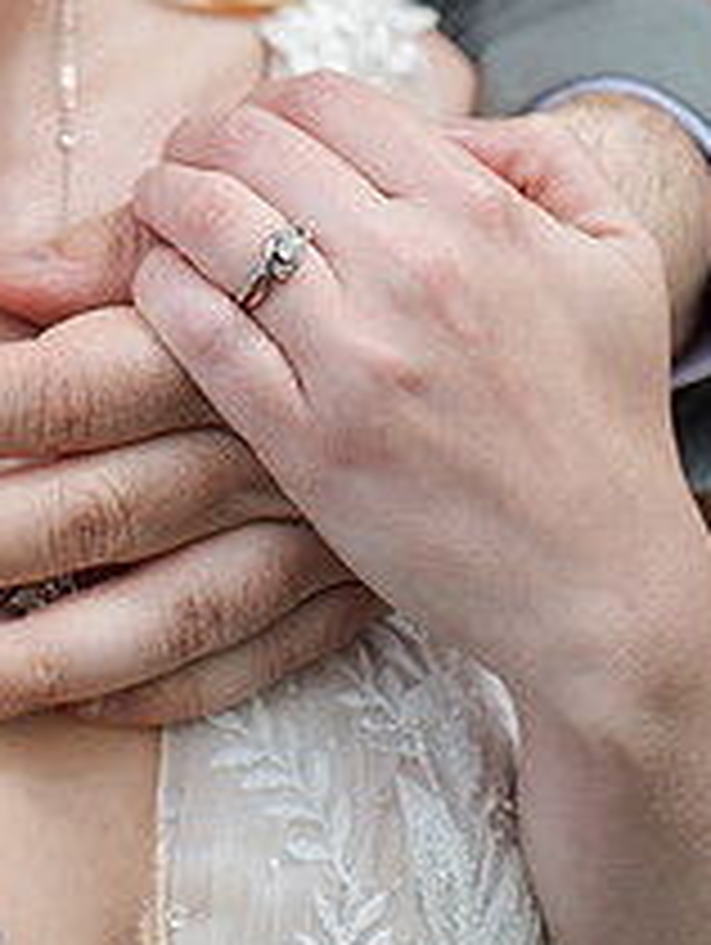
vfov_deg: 26.0
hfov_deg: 20.4
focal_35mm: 72
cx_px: 200
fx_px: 1968
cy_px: 72
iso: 100
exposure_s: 1/640
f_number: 3.5
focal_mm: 35
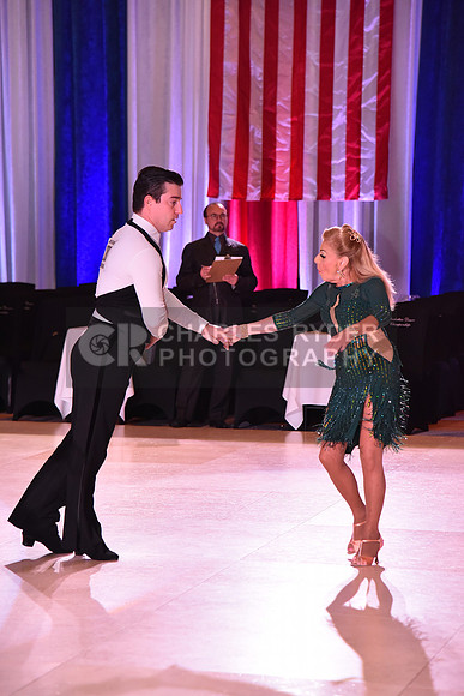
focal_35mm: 120
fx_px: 2318
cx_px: 232
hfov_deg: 11.4
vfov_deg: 17.1
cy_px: 348
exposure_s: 1/320
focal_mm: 120
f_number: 5
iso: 2500
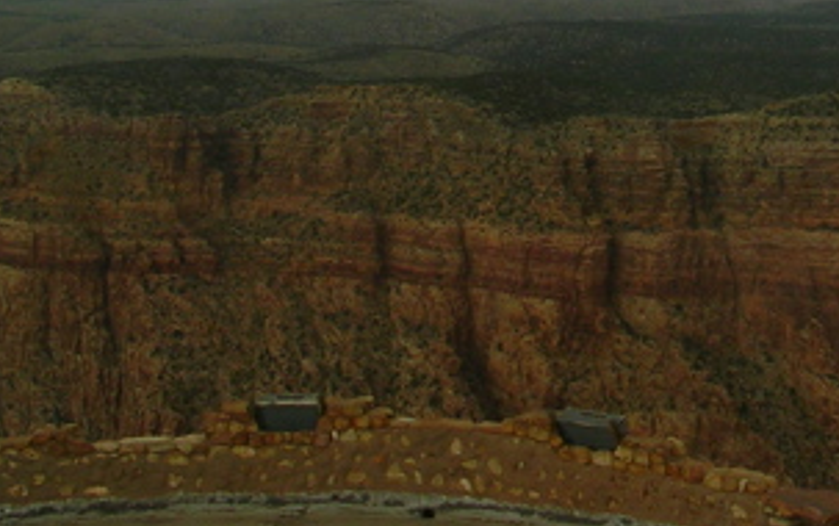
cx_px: 811
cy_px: -47
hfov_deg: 23.5
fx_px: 1945
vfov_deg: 15.0
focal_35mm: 85
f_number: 5.6
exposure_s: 1/175
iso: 50
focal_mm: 5.8
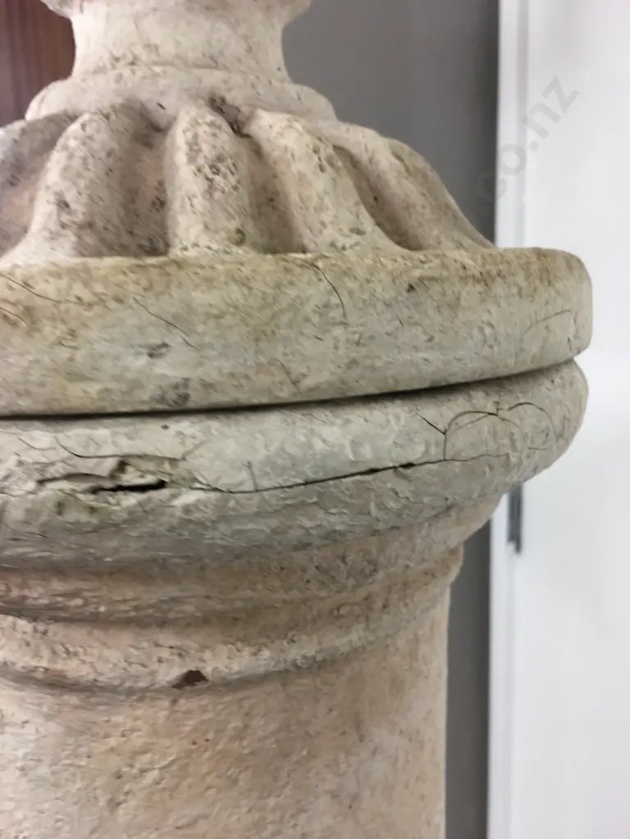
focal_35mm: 29
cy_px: 420
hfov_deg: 48.2
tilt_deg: -12.1
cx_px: 315
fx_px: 704
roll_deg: +1.6
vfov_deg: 61.7
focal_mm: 4.15
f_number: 2.2
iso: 50
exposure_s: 1/17
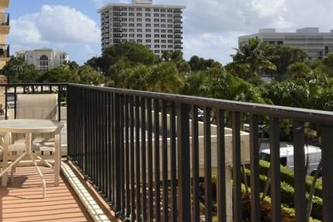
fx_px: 361
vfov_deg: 33.5
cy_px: 53
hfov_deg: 48.5
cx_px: 105
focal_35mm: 39
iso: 200
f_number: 14
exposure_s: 1/250
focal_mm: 10
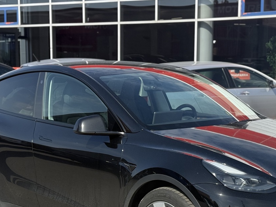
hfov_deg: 23.5
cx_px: 158
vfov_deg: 17.6
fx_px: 662
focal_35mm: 83
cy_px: 172
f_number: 1.78
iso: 100
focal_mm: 6.76
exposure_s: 1/4329
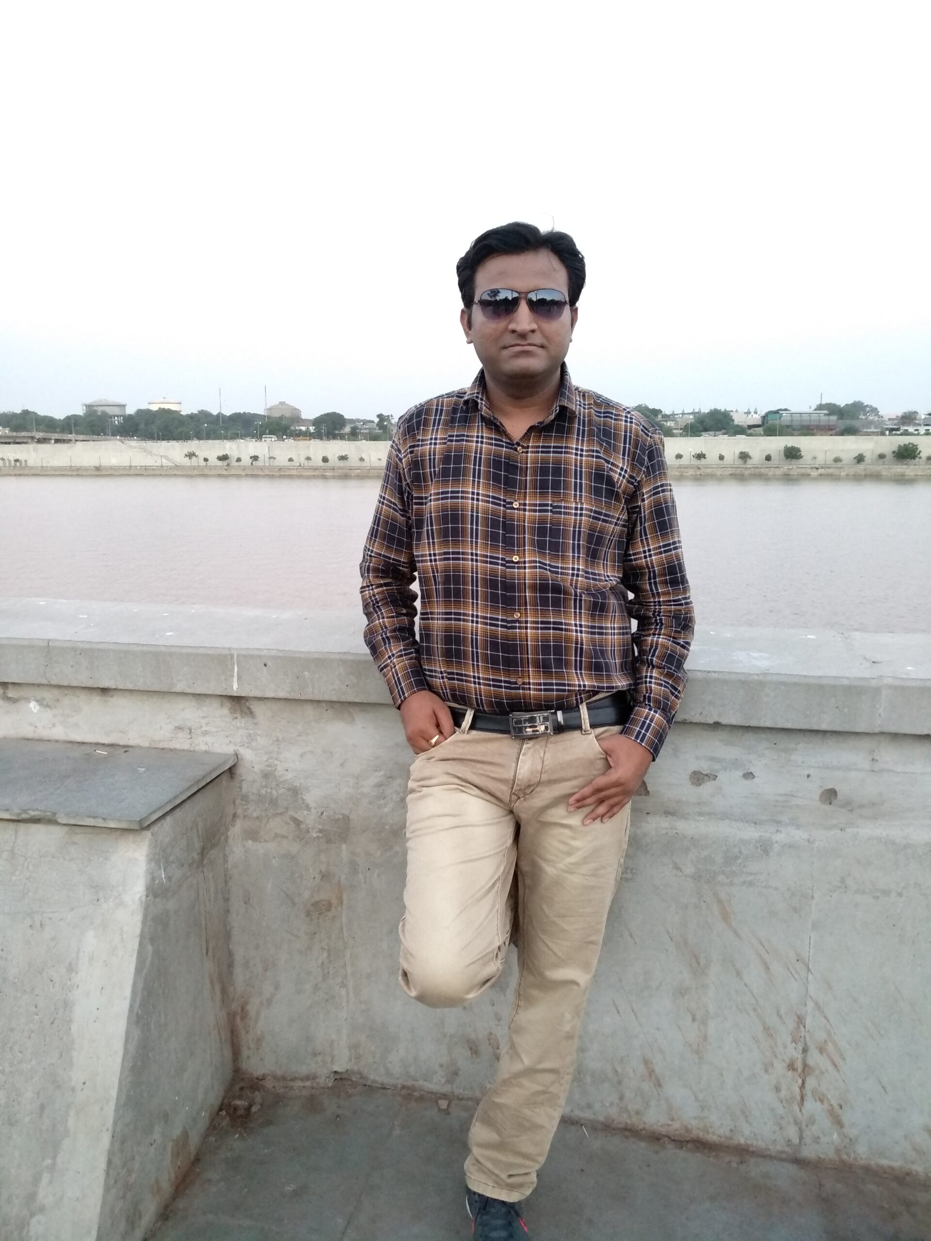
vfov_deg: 76.4
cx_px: 466
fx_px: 789
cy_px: 620
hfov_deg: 61.1
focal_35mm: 22
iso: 800
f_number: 2.2
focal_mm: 3.81
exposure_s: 1/25
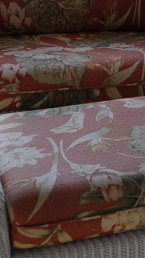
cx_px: 466
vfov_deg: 11.5
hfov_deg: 6.4
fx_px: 1169
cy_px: -236
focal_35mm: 171
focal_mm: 18
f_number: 6.3
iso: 200
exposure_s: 1/160
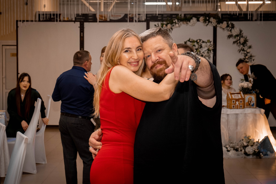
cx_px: 118
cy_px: 90
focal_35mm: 60
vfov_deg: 22.6
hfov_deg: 33.3
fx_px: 460
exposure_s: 1/160
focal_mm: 34.3
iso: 2000
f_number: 4.5
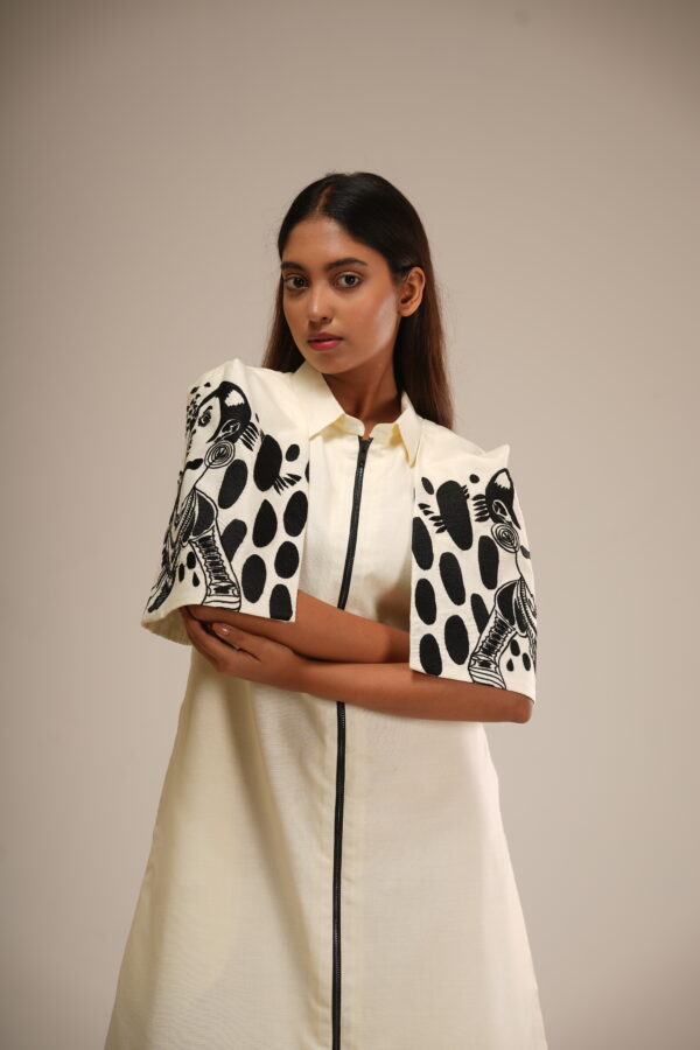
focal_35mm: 85
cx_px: 350
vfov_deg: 23.9
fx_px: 2479
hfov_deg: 16.1
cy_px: 525
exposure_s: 1/160
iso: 50
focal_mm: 85
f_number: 4.5
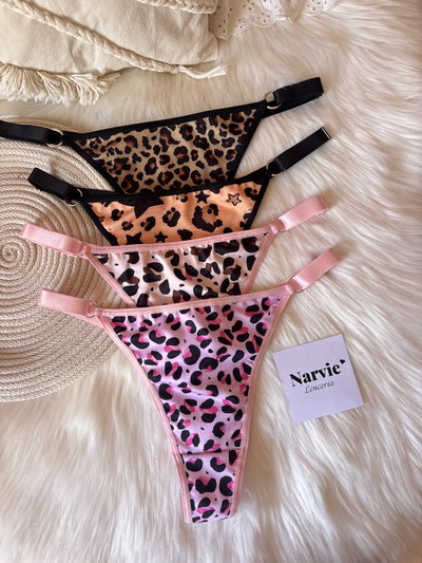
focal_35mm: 26
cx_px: 211
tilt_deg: -87.4
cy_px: 282
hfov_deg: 53.1
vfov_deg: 67.3
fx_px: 422
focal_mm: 5.96
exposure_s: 1/102
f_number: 1.6
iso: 125
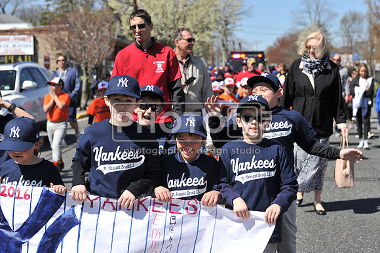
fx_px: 738
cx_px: 190
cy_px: 126
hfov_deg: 28.9
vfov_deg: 19.4
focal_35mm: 70
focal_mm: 70
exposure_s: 1/1250
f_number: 5
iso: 200
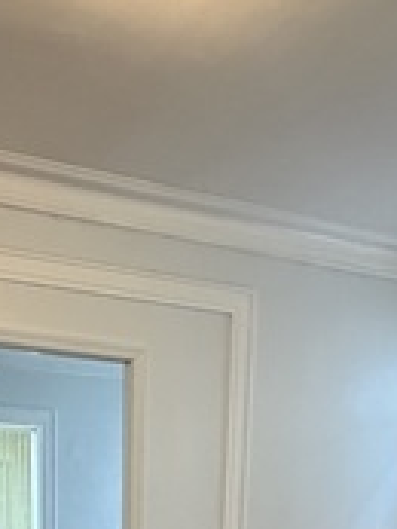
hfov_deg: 27.0
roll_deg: -0.3
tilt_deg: -12.1
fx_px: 825
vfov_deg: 28.2
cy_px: 714
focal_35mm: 54
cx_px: 162
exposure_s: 1/60
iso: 500
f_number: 2.2
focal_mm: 2.22
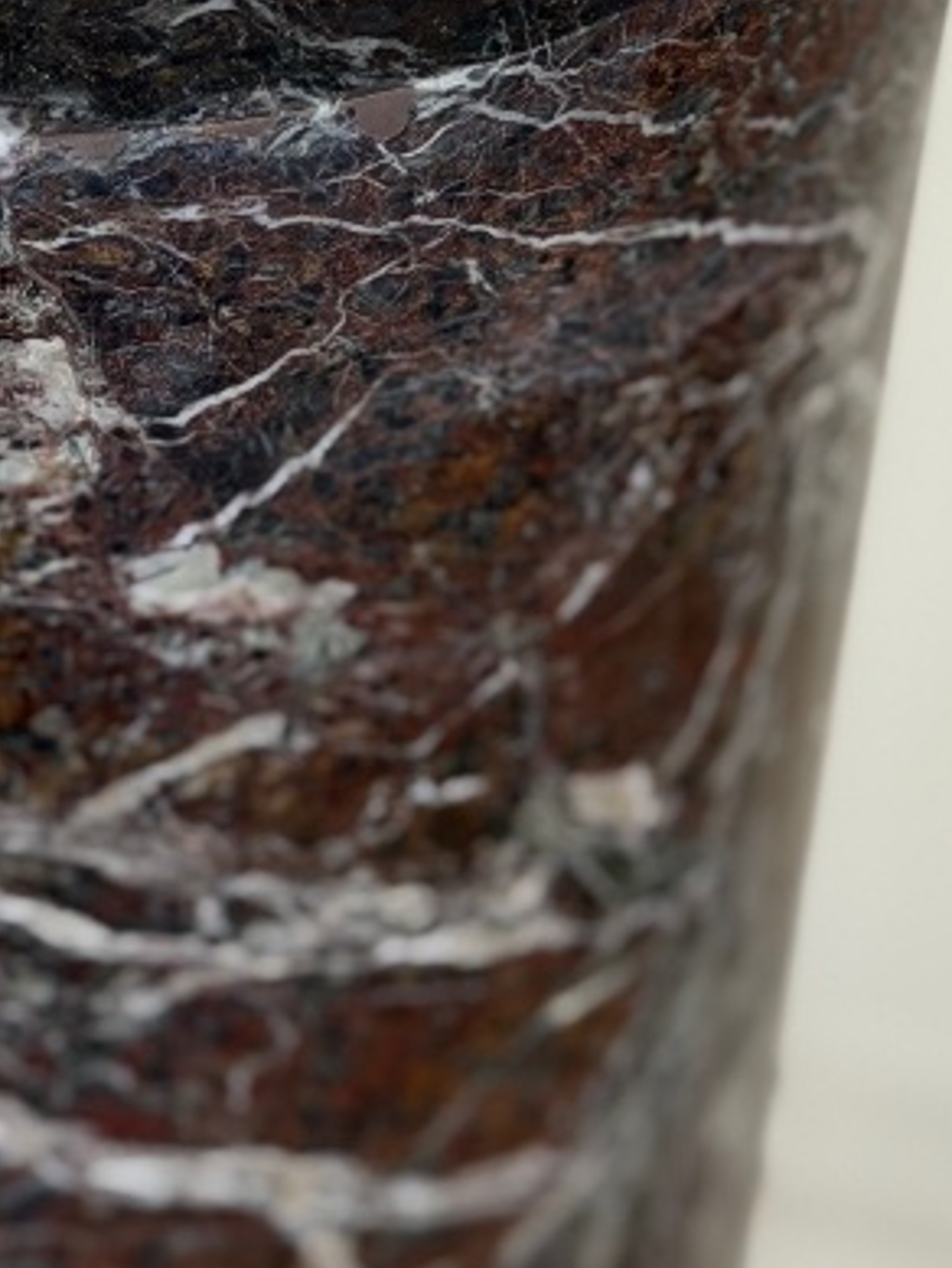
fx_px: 5424
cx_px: 163
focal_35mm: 148
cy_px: -173
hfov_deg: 10.0
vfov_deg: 13.1
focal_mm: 6.76
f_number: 1.78
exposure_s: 1/50
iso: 200
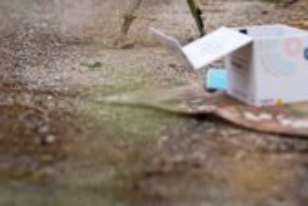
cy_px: 59
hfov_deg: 12.3
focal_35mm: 166
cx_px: 277
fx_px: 1421
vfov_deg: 8.3
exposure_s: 1/640
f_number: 2.8
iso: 80
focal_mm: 70
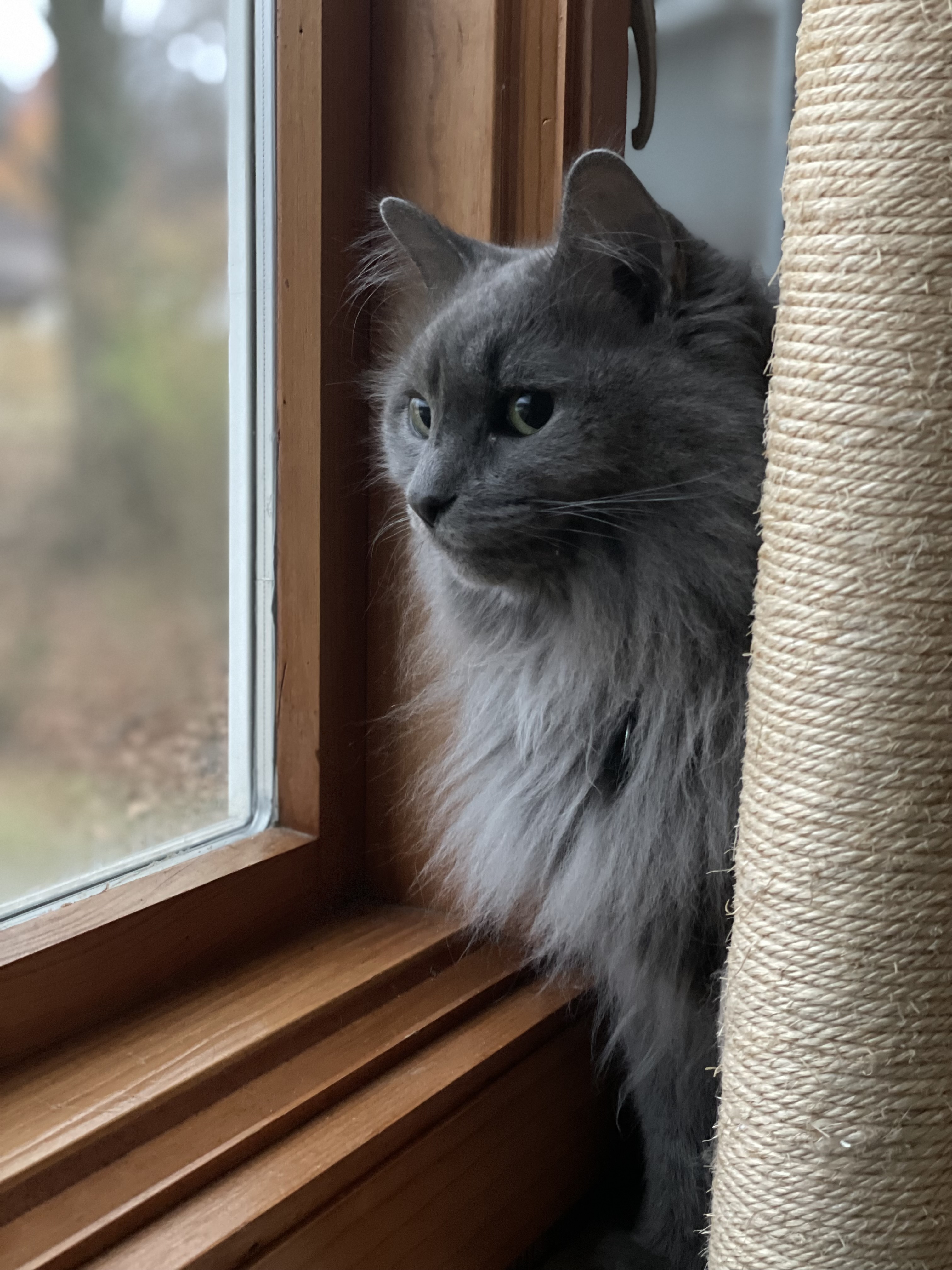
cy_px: 635
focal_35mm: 52
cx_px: 476
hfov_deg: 28.0
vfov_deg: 36.8
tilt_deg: -9.2
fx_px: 1907
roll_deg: -0.5
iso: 500
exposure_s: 1/16
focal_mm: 6
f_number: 2
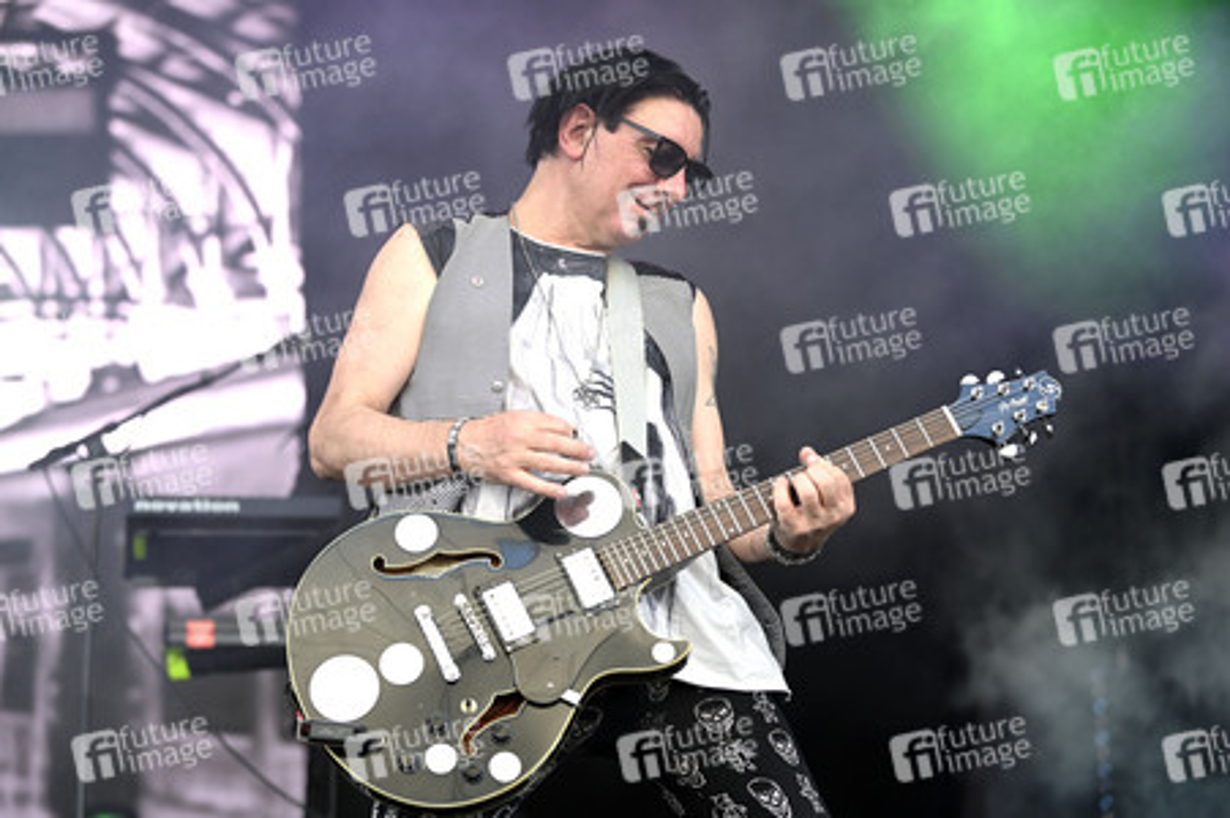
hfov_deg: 23.7
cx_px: 615
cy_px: 409
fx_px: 2936
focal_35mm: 86
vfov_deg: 15.9
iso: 320
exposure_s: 1/400
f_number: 2.8
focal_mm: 86
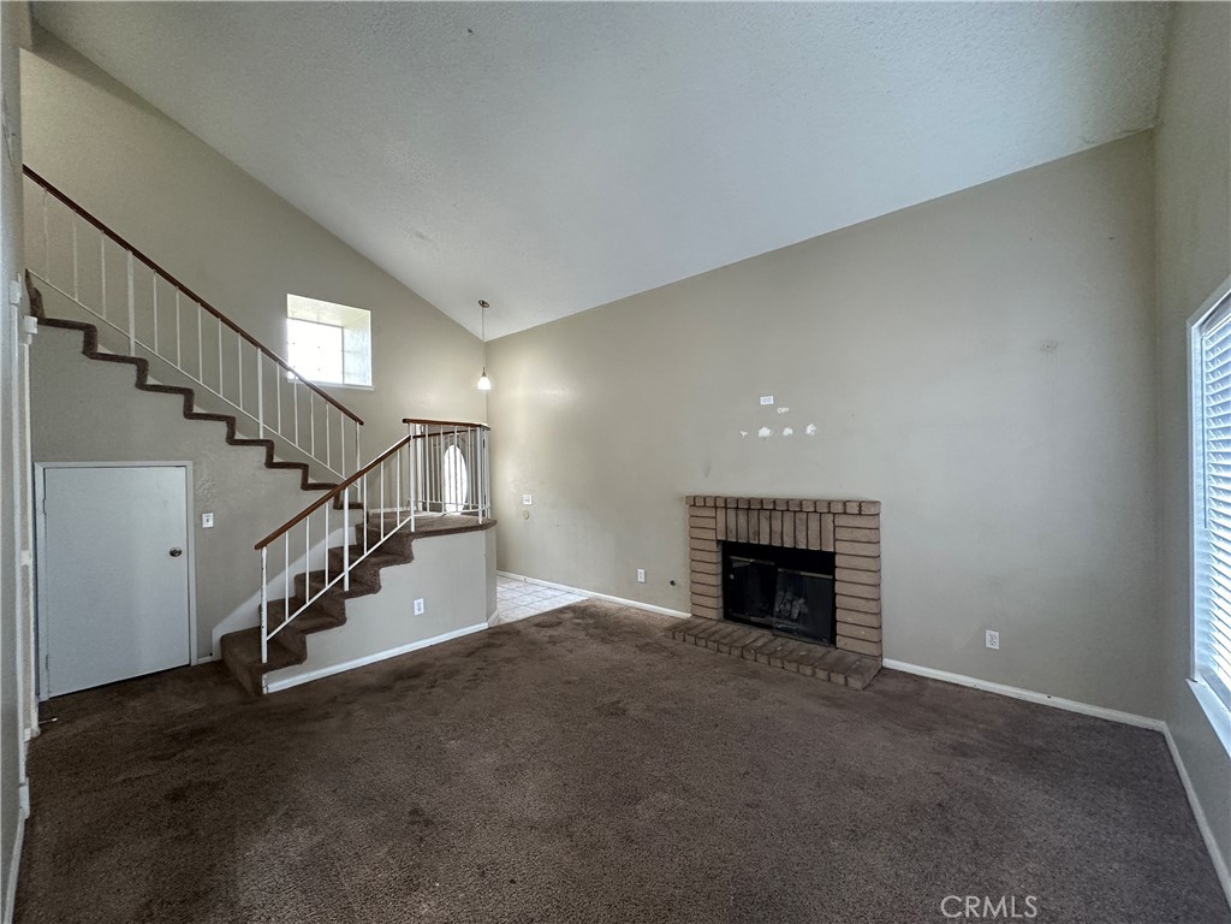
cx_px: 616
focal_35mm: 14
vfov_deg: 85.7
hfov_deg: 102.1
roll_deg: +1.2
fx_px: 498
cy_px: 462
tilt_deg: -0.1
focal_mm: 2.22
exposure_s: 1/120
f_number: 2.2
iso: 320
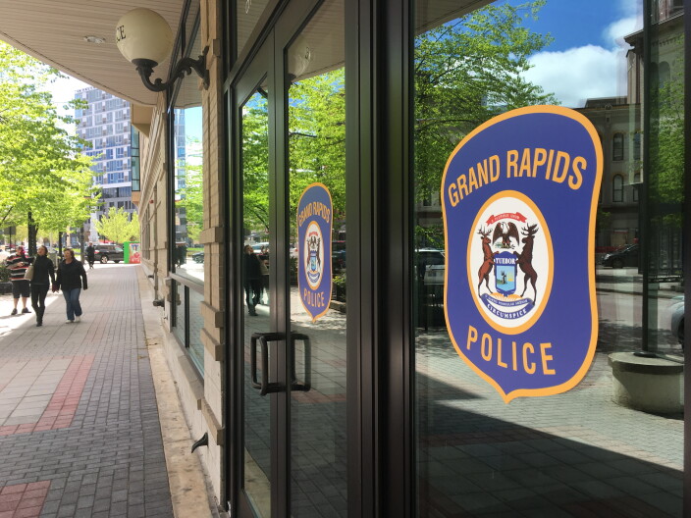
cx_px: 346
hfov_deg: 61.7
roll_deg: +0.3
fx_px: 579
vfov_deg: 48.2
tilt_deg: -1.3
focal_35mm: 29
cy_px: 259
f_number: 2.2
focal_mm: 4.15
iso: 25
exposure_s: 1/339
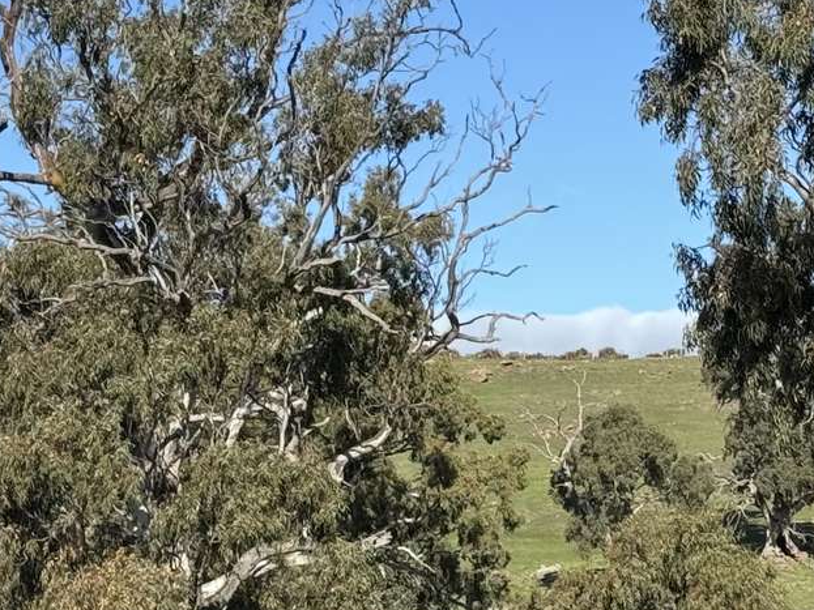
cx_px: 512
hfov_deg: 13.3
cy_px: 477
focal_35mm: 148
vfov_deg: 10.0
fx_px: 3480
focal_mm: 6.76
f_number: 1.78
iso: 64
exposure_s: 1/2110
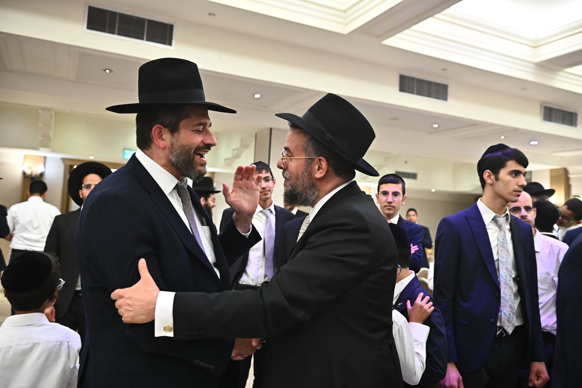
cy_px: 194
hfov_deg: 60.3
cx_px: 291
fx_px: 501
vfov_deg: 42.3
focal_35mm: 31
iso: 3200
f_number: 3.5
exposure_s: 1/200
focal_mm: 31
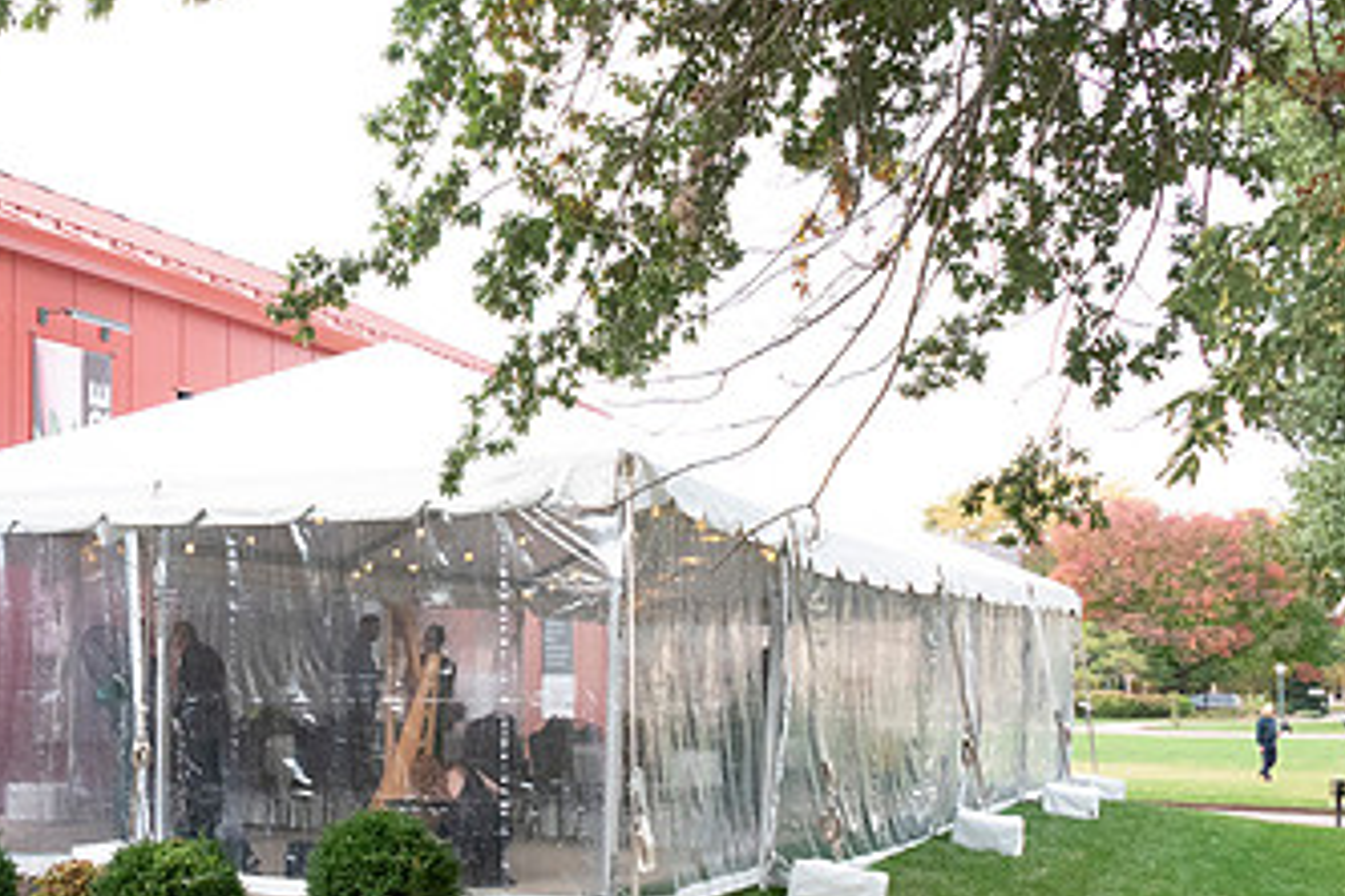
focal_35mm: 47
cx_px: 202
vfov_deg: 28.4
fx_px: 1756
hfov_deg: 39.6
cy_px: 632
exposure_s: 1/160
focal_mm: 18
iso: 3200
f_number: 9
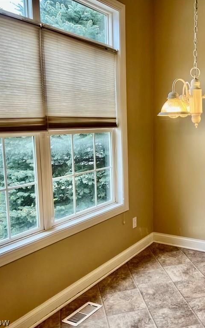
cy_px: 164
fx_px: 331
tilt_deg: -9.8
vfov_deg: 52.7
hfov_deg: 32.7
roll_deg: +0.1
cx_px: 185
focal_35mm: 37
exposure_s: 1/120
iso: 100
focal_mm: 5.7
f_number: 1.5
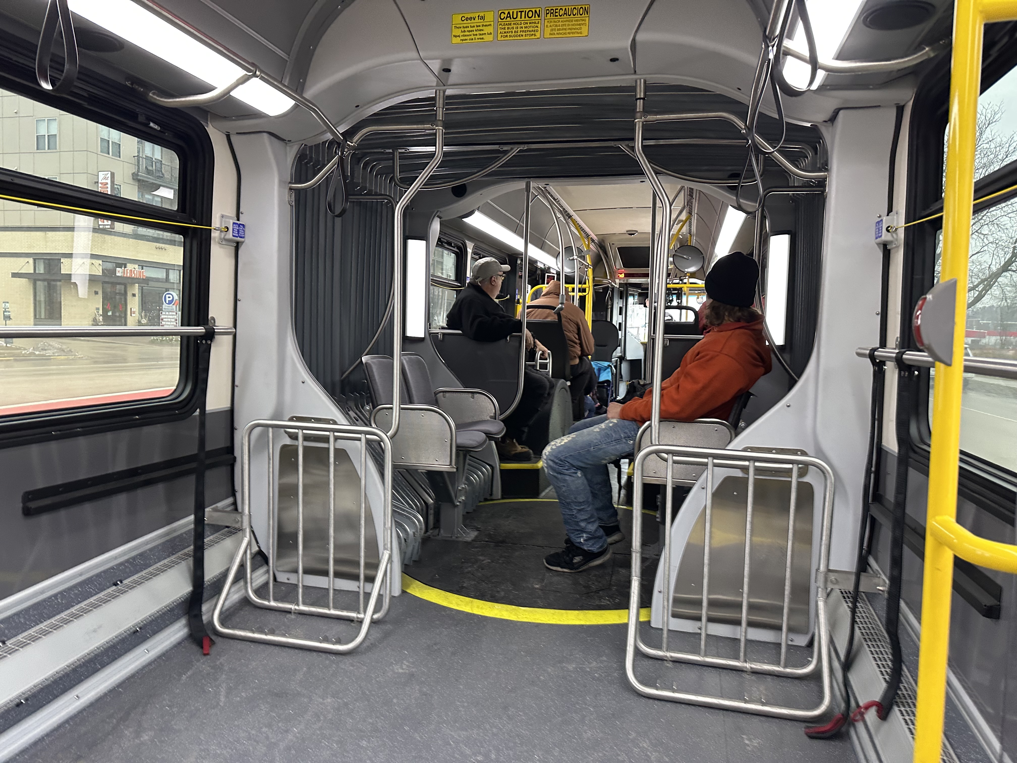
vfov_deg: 56.8
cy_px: 382
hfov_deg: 71.6
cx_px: 508
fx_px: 705
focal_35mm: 24
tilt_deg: -7.3
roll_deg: -3.8
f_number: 1.78
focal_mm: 6.86
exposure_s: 1/68
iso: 250
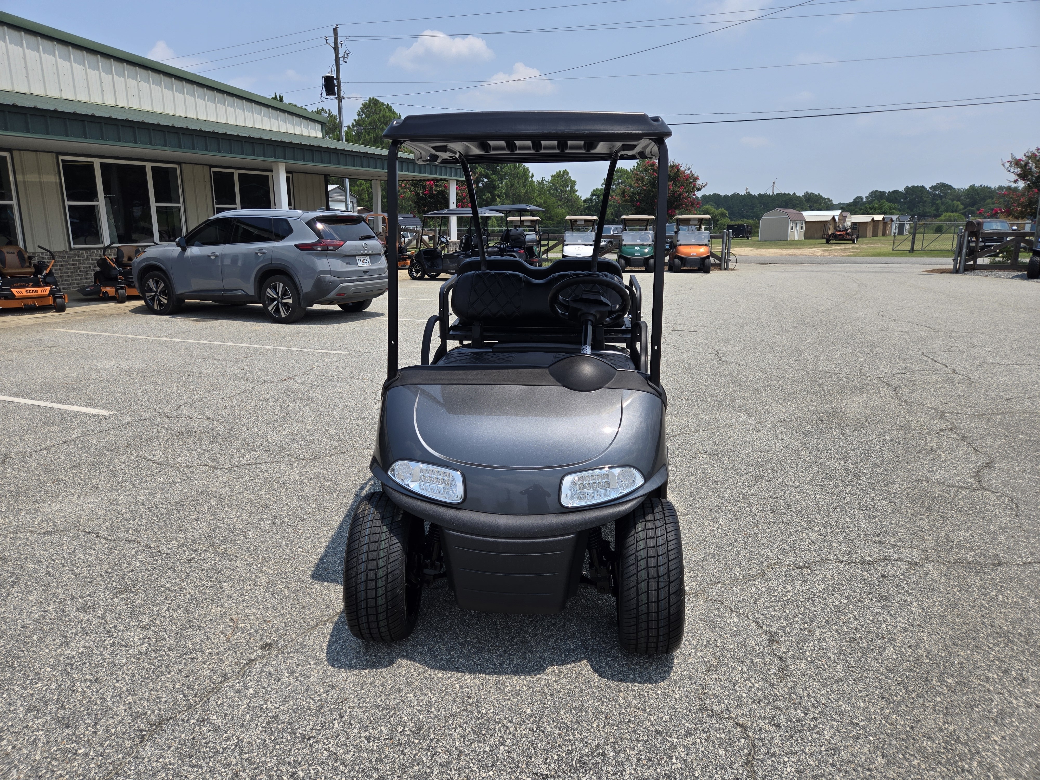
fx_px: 691
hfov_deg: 73.9
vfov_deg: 58.9
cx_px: 520
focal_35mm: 23
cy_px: 390
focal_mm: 5.4
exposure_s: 1/2302
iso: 25
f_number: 1.8
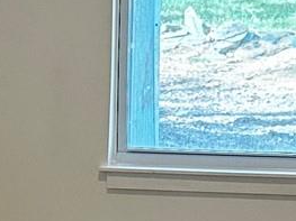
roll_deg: +0.0
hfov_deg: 10.5
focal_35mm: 187
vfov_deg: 7.9
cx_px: -26
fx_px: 1598
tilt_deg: -11.5
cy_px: 264
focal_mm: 6.86
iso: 160
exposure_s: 1/120
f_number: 1.78
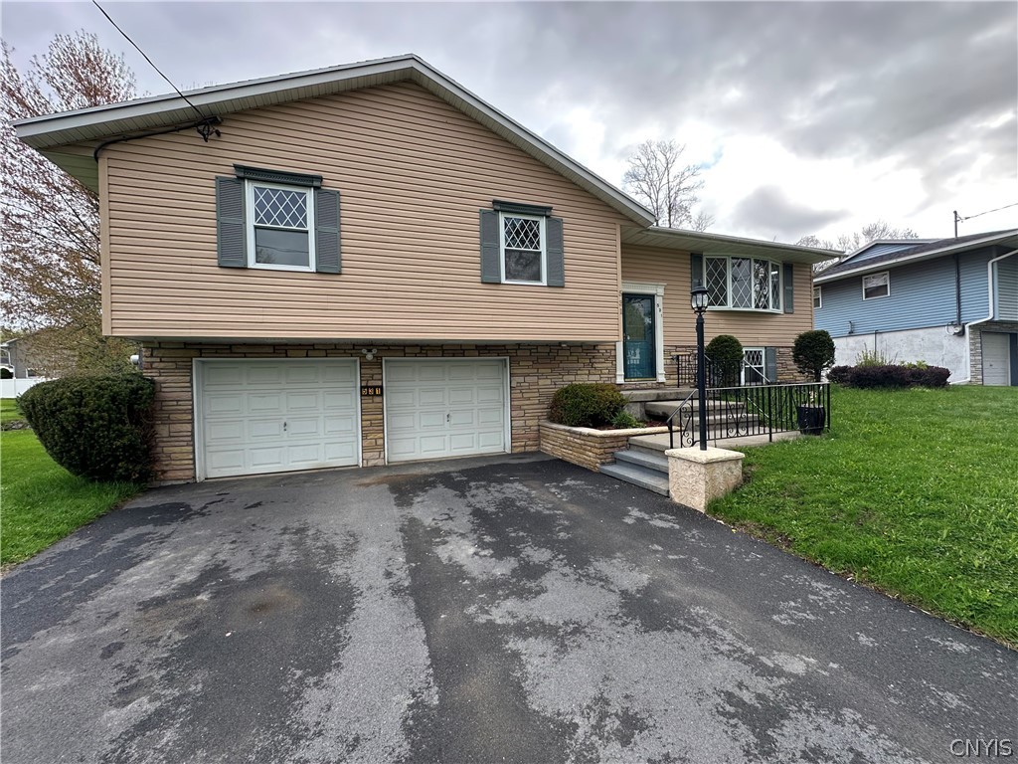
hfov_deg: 102.1
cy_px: 382
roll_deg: +1.3
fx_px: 412
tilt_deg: -0.5
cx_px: 509
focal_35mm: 14
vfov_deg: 85.7
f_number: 2.2
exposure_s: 1/332
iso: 40
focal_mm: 2.22
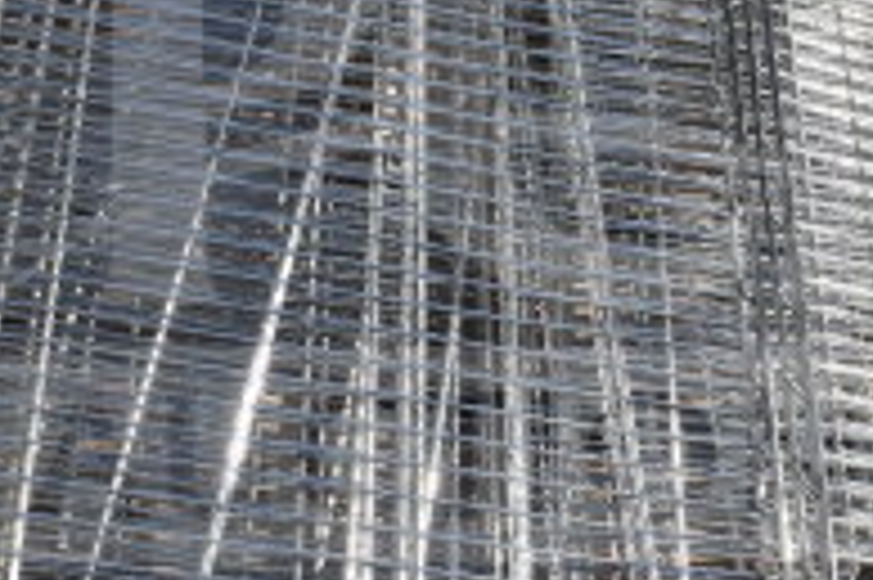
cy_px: 205
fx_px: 2059
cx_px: 495
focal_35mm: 85
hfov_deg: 23.9
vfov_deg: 16.0
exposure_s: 1/400
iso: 200
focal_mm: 18
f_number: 10
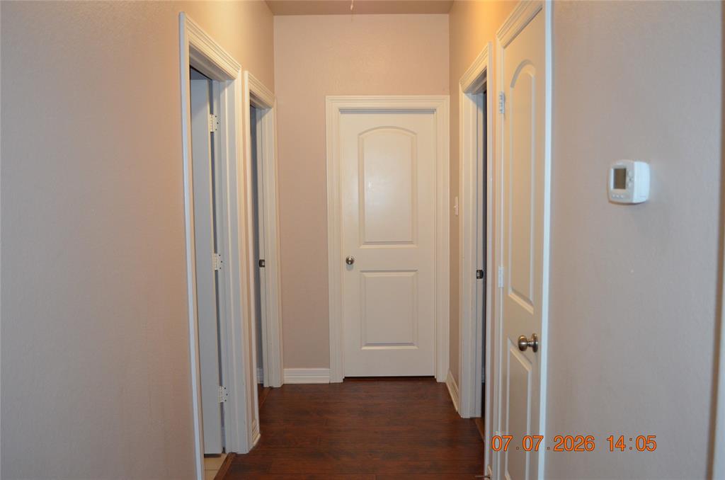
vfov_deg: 43.4
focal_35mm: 30
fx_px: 603
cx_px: 362
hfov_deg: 62.0
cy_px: 240
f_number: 3.8
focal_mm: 20
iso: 1250
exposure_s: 1/60
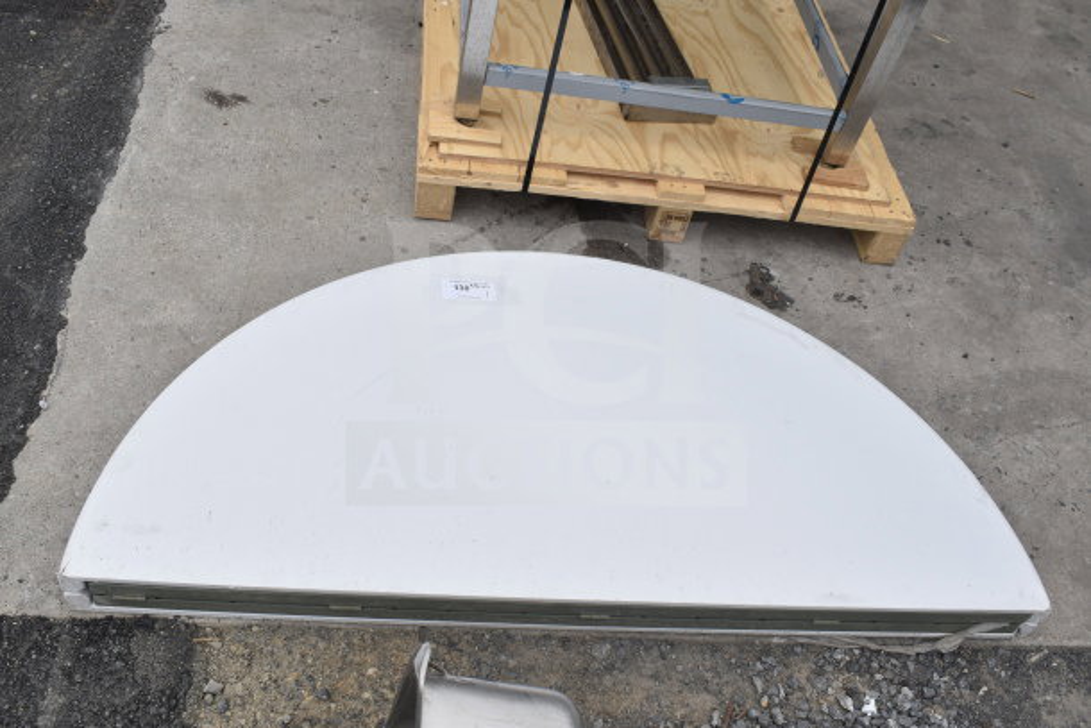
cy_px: 364
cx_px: 546
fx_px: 1000
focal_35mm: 33
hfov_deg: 57.2
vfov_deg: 40.0
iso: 200
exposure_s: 1/250
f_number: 8
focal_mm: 22
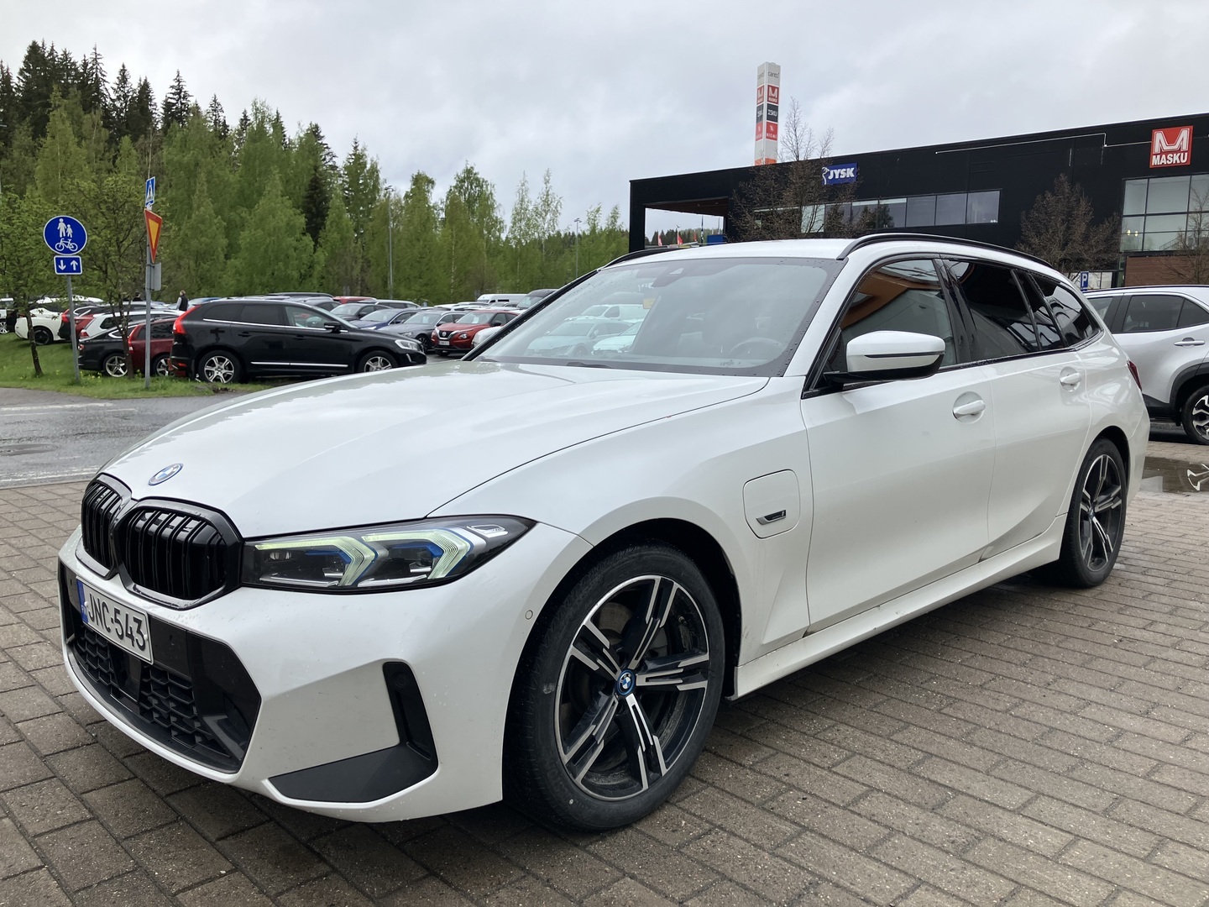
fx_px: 978
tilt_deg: -7.1
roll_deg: -0.8
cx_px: 604
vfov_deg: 49.7
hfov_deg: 63.4
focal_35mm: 28
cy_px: 454
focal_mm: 3.99
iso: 32
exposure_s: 1/1156
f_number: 1.8
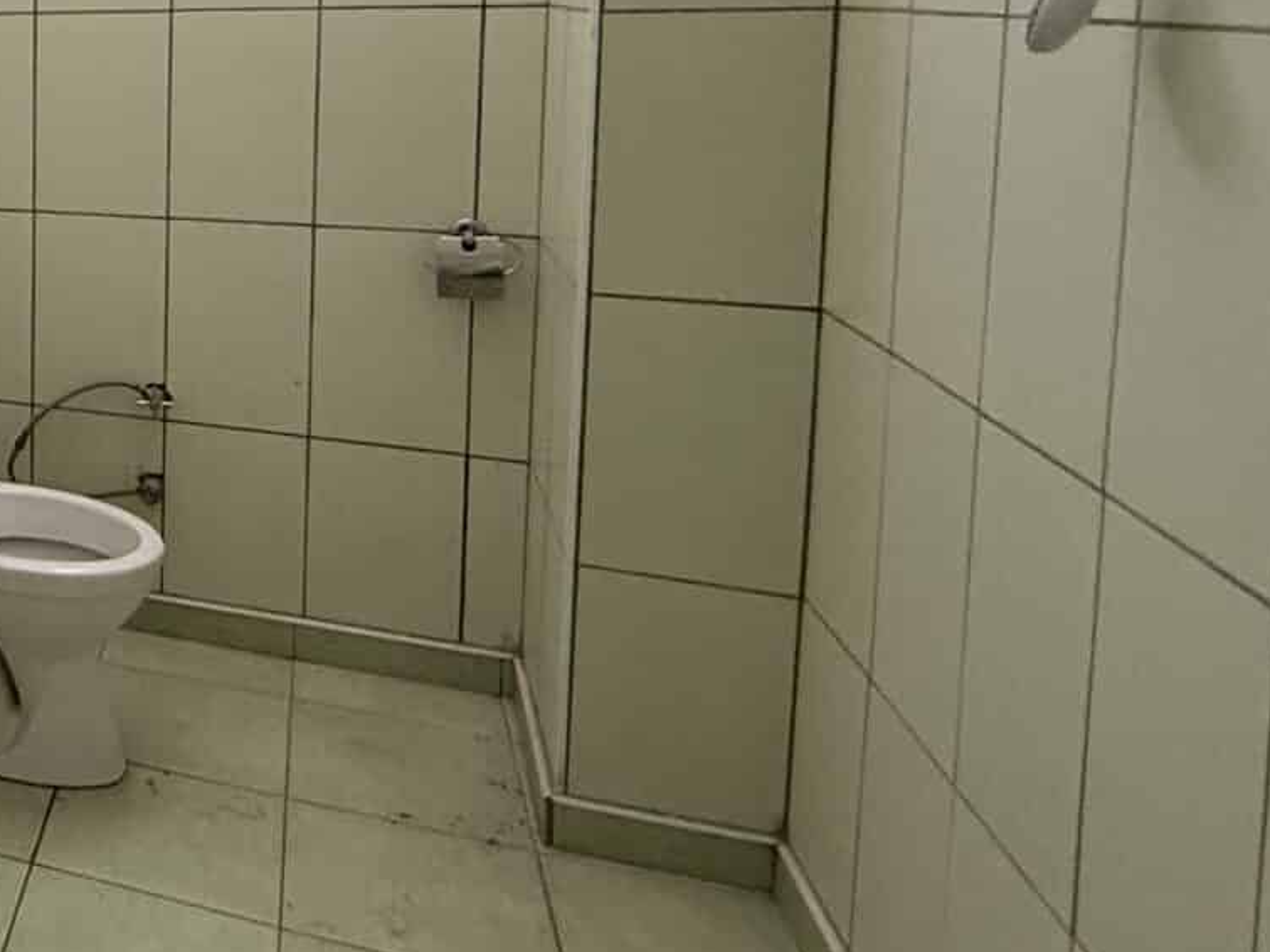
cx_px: -389
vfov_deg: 35.8
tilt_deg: -4.6
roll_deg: +0.6
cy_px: 126
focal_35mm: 38
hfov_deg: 34.4
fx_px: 1394
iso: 320
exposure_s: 1/71
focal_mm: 2.22
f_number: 2.2
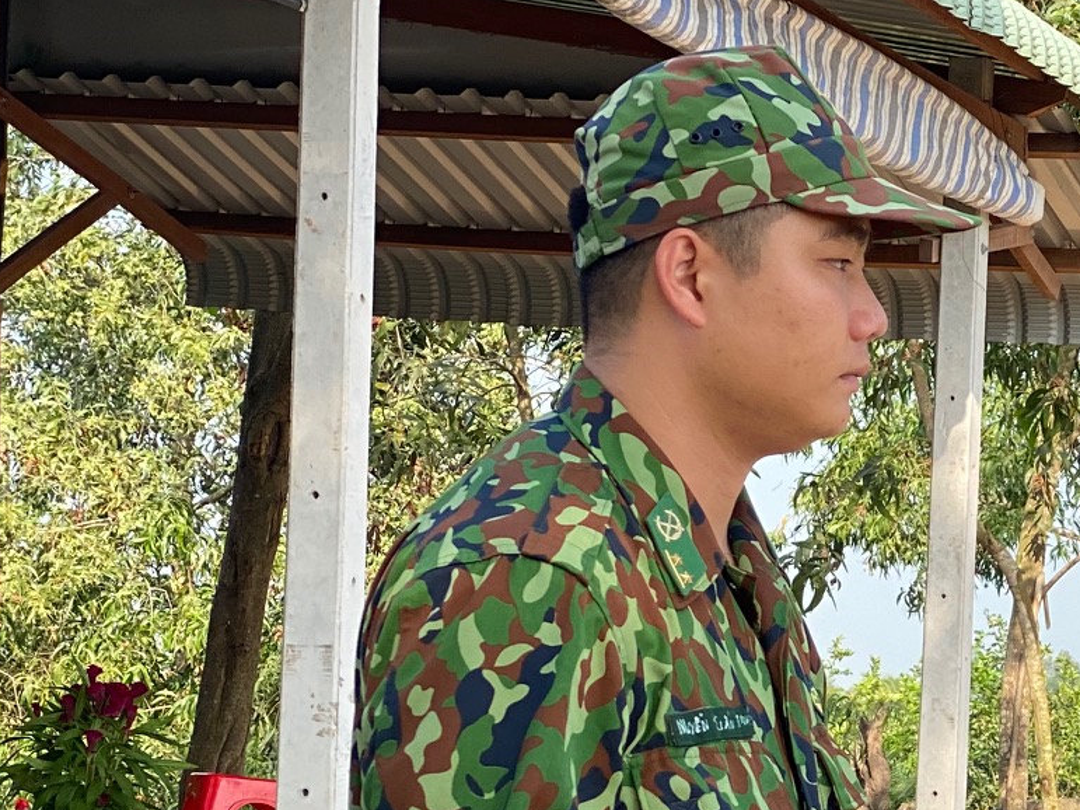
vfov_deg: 10.8
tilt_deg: -1.5
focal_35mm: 136
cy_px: 799
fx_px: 4242
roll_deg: -2.7
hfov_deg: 14.0
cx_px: 1369
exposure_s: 1/403
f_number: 2
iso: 20
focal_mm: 6
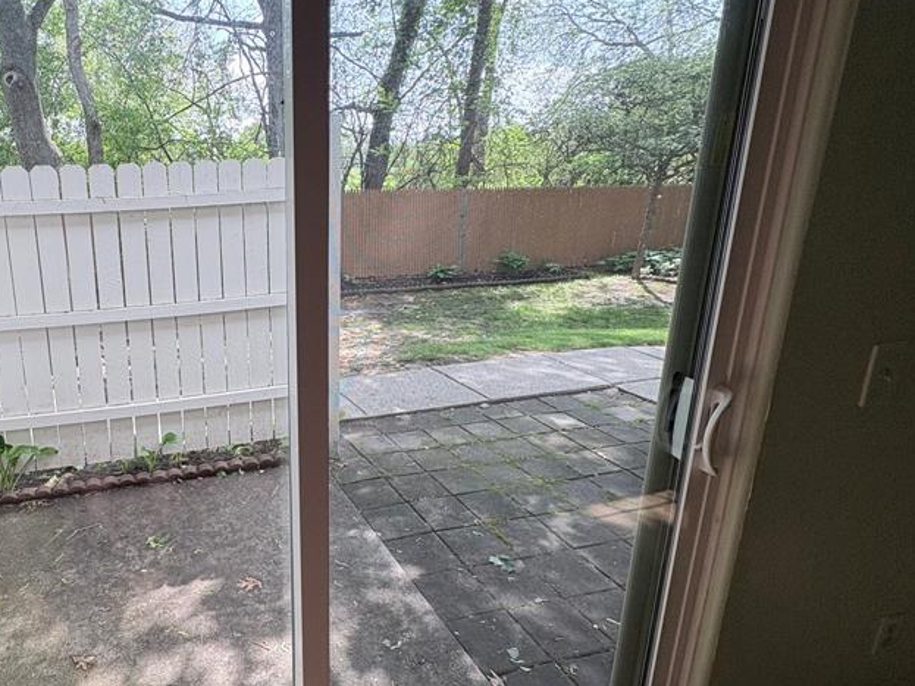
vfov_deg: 58.9
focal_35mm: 23
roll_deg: +2.7
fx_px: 608
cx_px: 238
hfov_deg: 69.5
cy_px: 336
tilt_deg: -15.1
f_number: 2.2
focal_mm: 2.22
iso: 40
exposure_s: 1/126
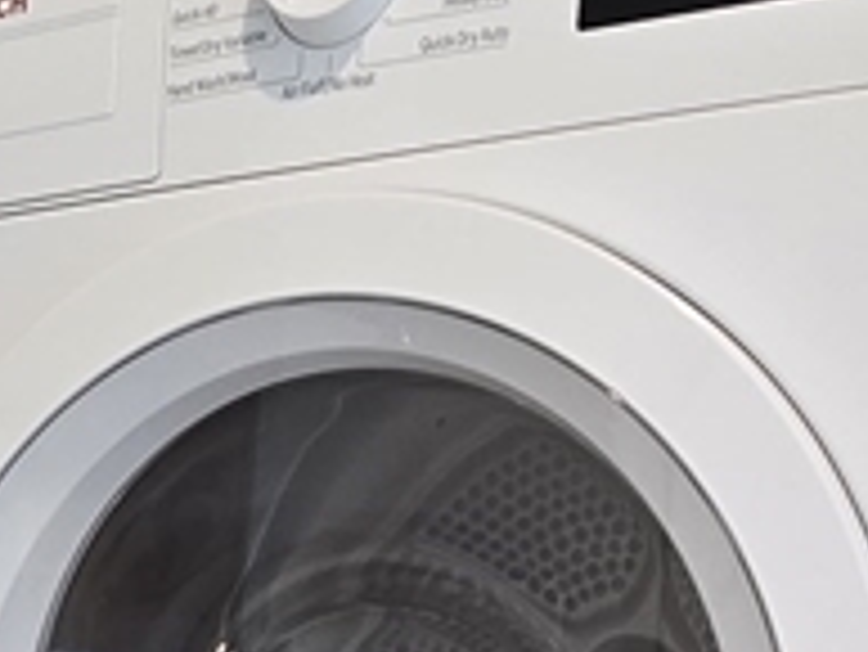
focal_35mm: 69
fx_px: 1731
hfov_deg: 27.2
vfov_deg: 16.4
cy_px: 1300
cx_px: 94
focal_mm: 2.2
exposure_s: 1/60
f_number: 2.2
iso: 160
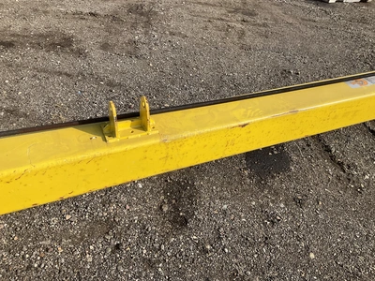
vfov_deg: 48.2
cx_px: 188
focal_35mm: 29
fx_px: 314
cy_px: 140
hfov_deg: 61.7
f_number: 1.8
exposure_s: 1/1451
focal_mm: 3
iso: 25
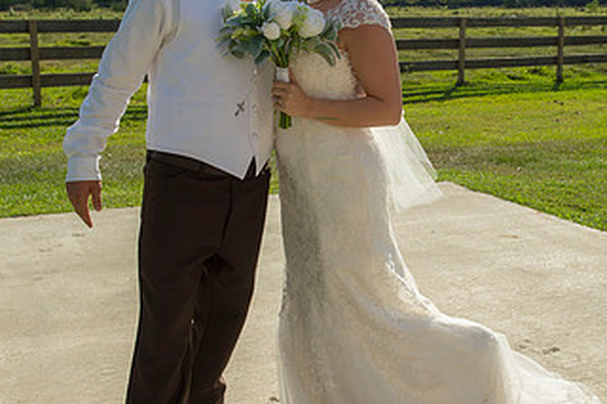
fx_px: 977
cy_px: 197
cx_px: 345
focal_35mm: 58
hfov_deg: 34.4
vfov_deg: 23.4
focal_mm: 32
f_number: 6.3
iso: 200
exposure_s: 1/1250
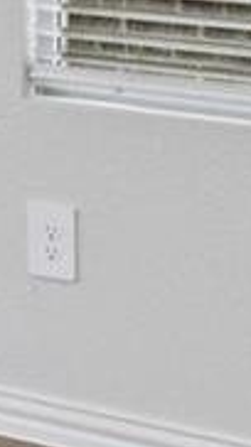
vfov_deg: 12.3
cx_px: -721
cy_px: -252
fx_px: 1958
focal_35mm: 165
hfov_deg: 6.2
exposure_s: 1/4
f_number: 9
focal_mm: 14
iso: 640
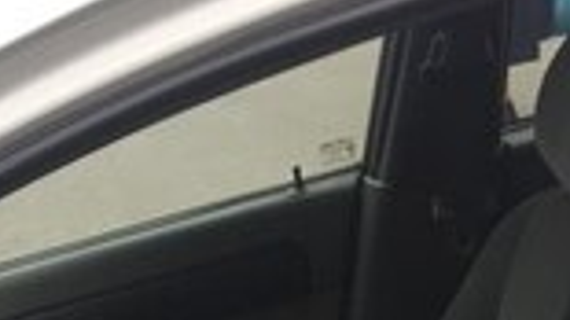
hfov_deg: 20.8
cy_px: 765
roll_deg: +13.5
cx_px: 81
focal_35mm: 101
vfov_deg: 10.4
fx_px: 1526
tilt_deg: -31.0
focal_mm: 4.15
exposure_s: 1/50
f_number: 2.2
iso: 40
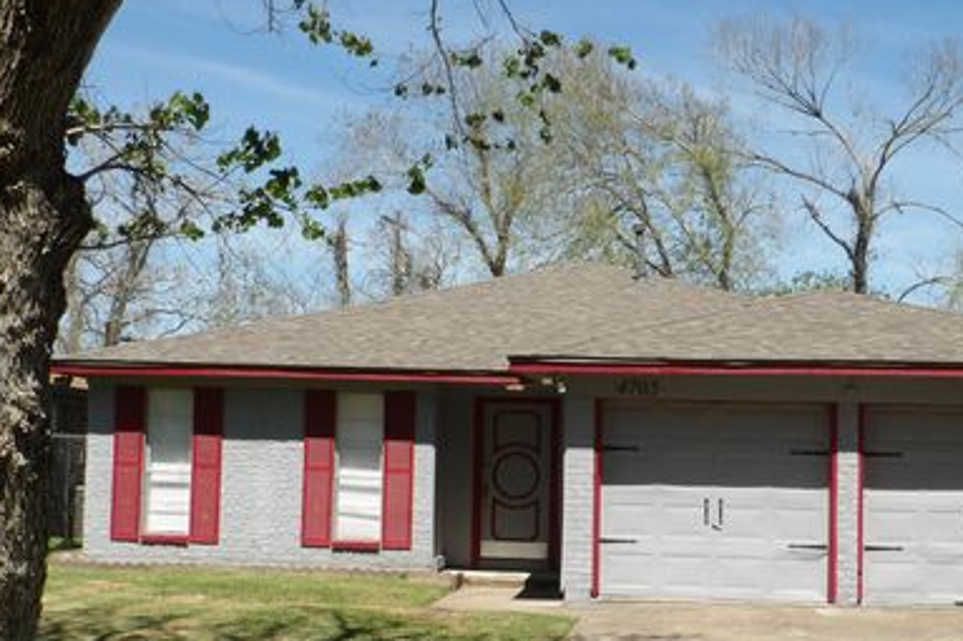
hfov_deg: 35.1
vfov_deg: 23.7
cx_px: 515
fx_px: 1524
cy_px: 383
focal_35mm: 57
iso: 100
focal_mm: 7.6
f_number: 3.5
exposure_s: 1/842
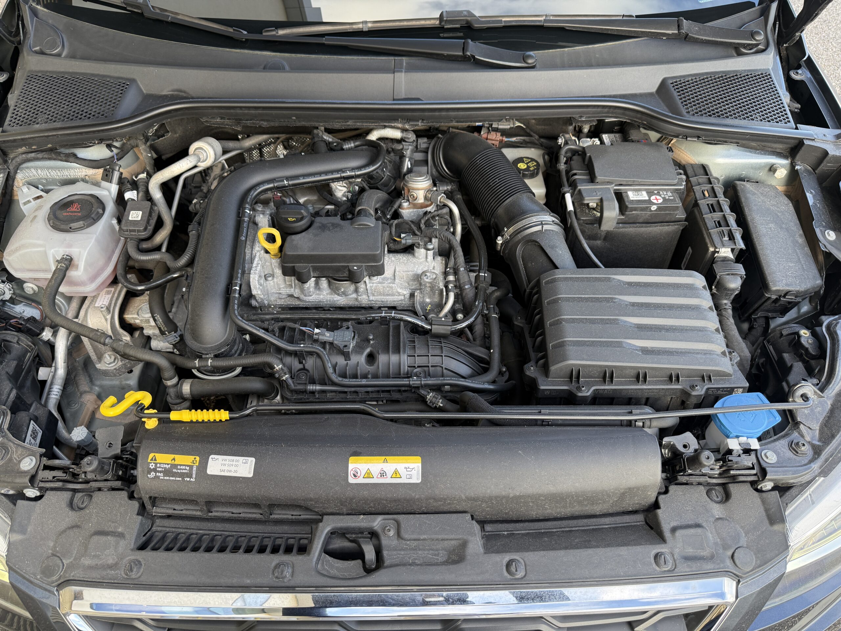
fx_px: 583
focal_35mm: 24
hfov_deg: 71.6
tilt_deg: -45.1
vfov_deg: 56.8
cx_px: 420
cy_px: 316
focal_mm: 6.76
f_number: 1.78
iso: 100
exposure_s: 1/226
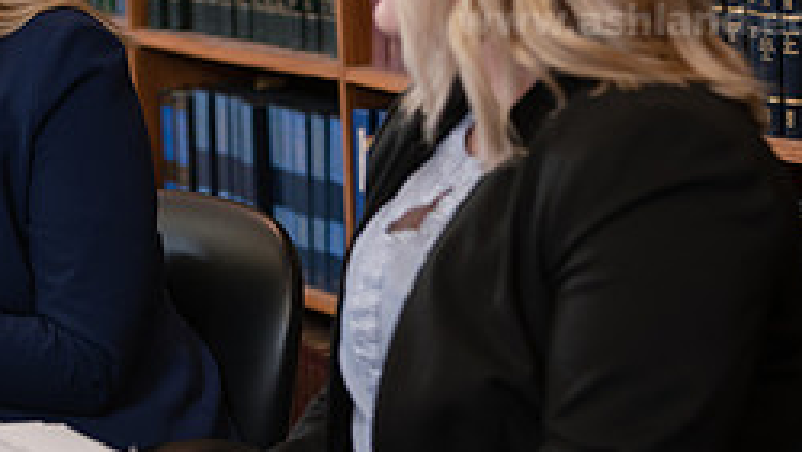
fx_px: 3873
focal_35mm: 182
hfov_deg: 11.8
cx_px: 311
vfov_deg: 6.7
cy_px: 88
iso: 800
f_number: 3.5
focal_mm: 75
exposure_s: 1/125
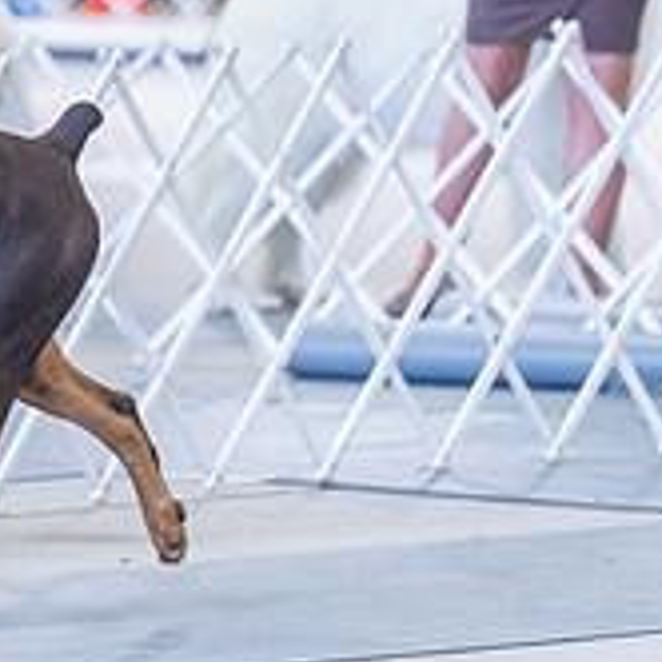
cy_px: 22
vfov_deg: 3.7
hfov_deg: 3.6
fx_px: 10364
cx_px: -291
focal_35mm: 479
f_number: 4
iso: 6400
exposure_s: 1/400
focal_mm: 161
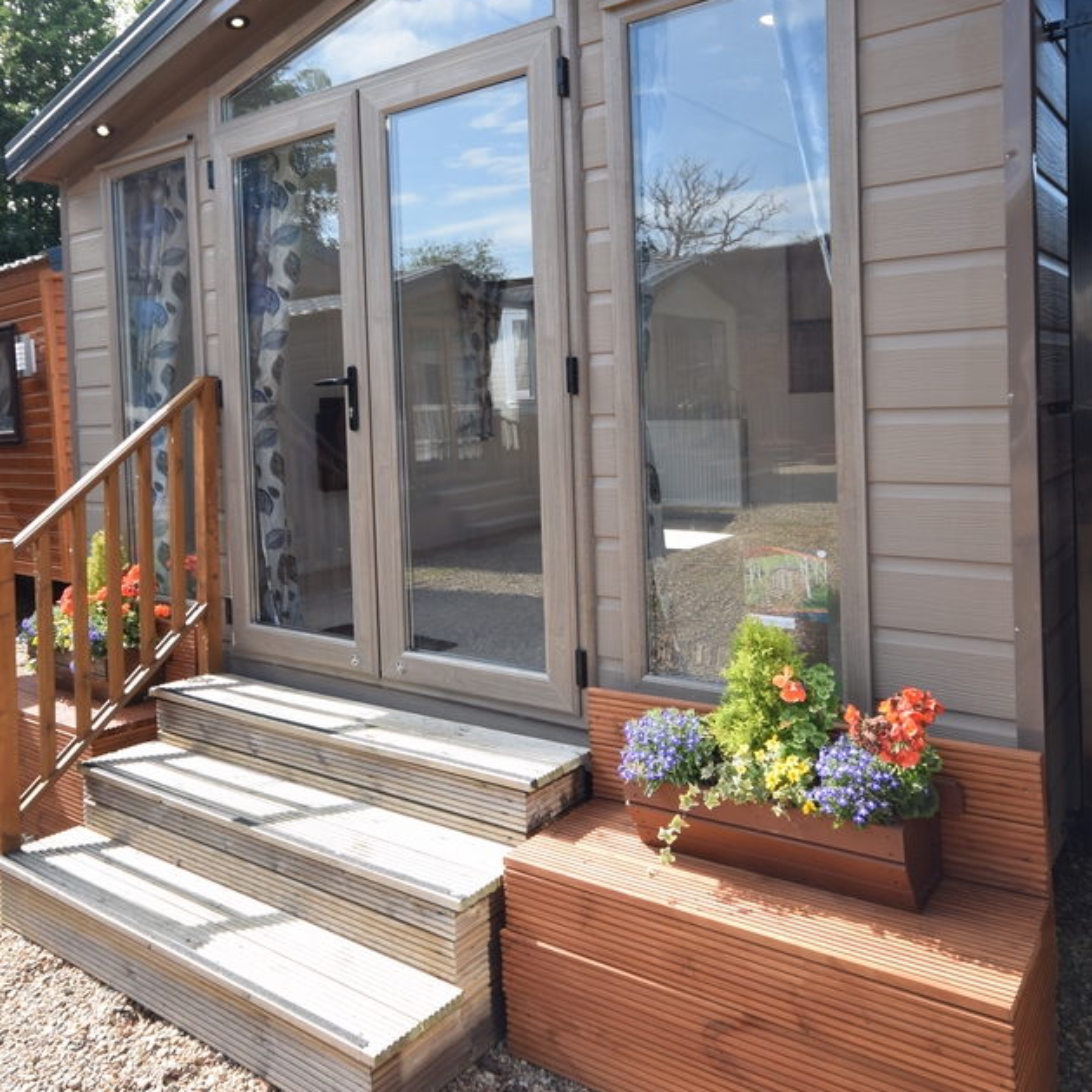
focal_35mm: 28
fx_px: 999
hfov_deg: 56.8
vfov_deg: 56.8
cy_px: 432
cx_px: 431
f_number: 7.1
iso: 200
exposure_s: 1/200
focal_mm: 12
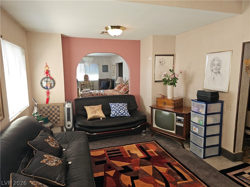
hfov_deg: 73.9
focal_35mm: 23
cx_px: 125
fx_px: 166
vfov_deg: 58.9
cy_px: 94
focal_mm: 6.3
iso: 100
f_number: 1.7
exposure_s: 1/60
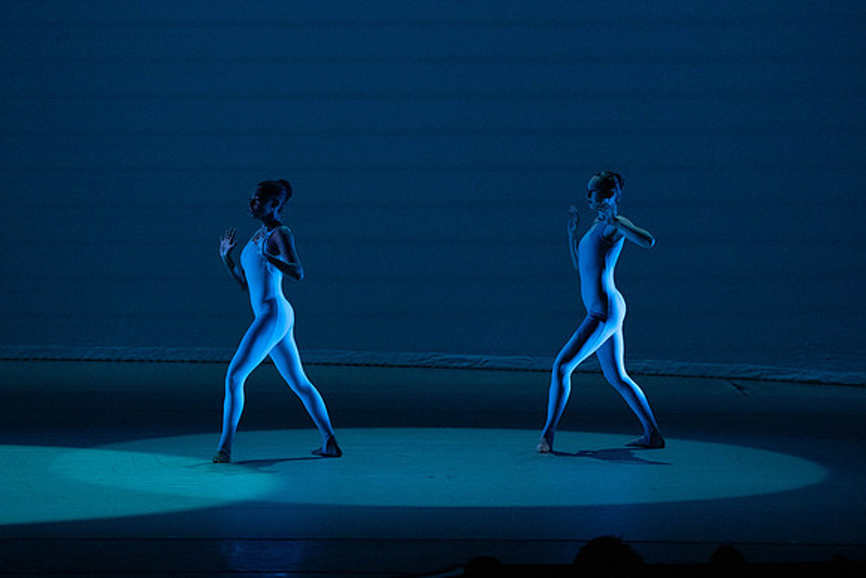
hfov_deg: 8.0
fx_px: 6159
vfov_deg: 5.4
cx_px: 433
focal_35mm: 256
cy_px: 289
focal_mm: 256
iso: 16000
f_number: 5.6
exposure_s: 1/400
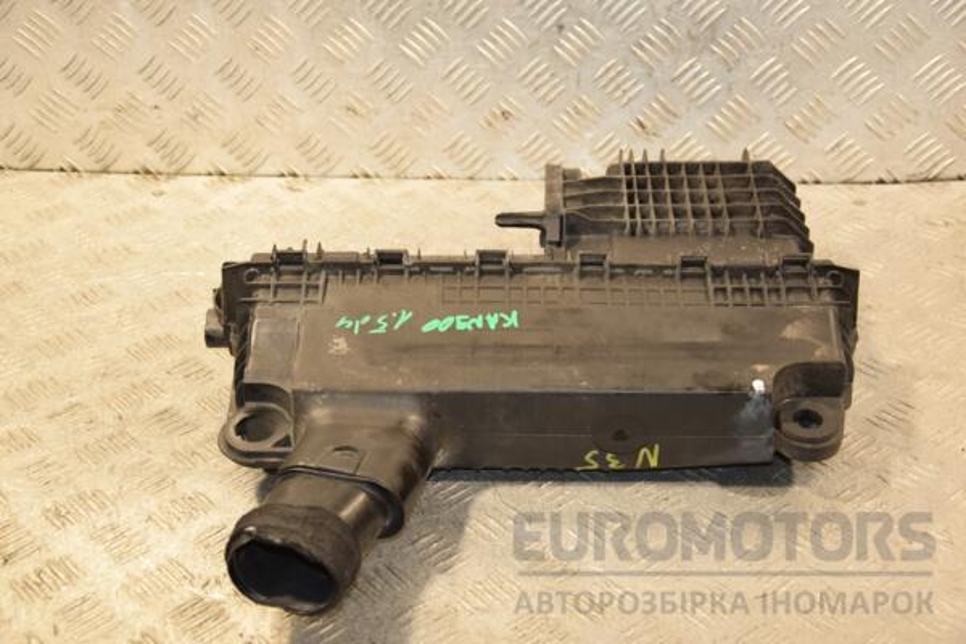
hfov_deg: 31.9
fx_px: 1690
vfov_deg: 21.6
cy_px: 322
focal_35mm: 63
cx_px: 483
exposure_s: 1/160
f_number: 4.8
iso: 800
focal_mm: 42
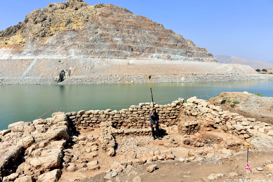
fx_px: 212
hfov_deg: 65.4
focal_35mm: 28
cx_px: 136
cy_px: 91
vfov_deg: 46.4
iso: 100
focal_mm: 28
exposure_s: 1/320
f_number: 9
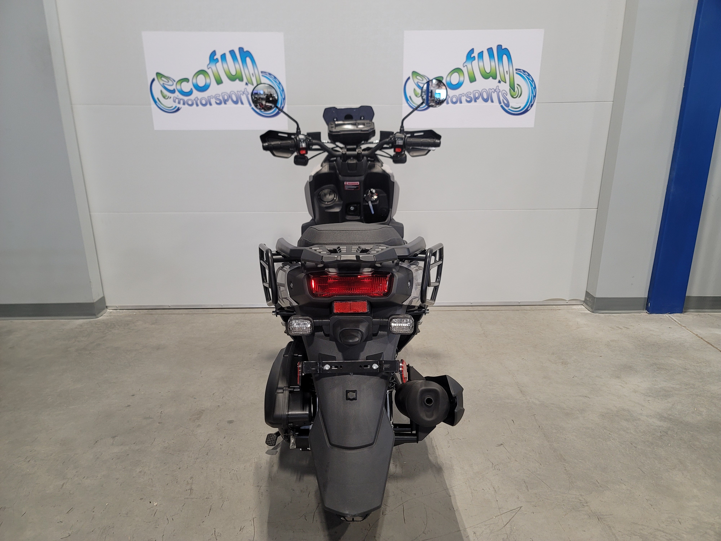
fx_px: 521
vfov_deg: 54.9
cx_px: 360
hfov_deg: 69.4
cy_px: 270
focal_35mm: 25
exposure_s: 1/120
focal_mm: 7
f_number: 1.8
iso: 250
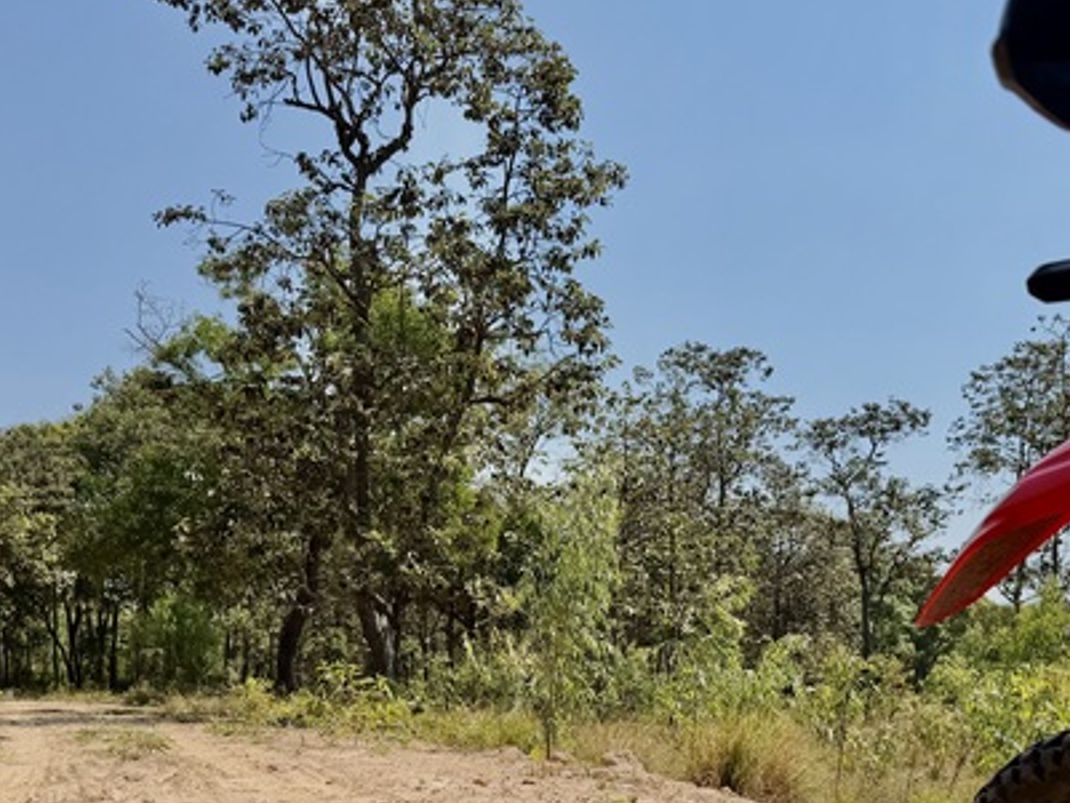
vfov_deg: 30.3
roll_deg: +0.3
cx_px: 574
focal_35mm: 46
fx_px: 1422
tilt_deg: -1.6
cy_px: 702
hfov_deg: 41.2
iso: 80
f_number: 1.78
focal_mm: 6.76
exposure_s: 1/9091
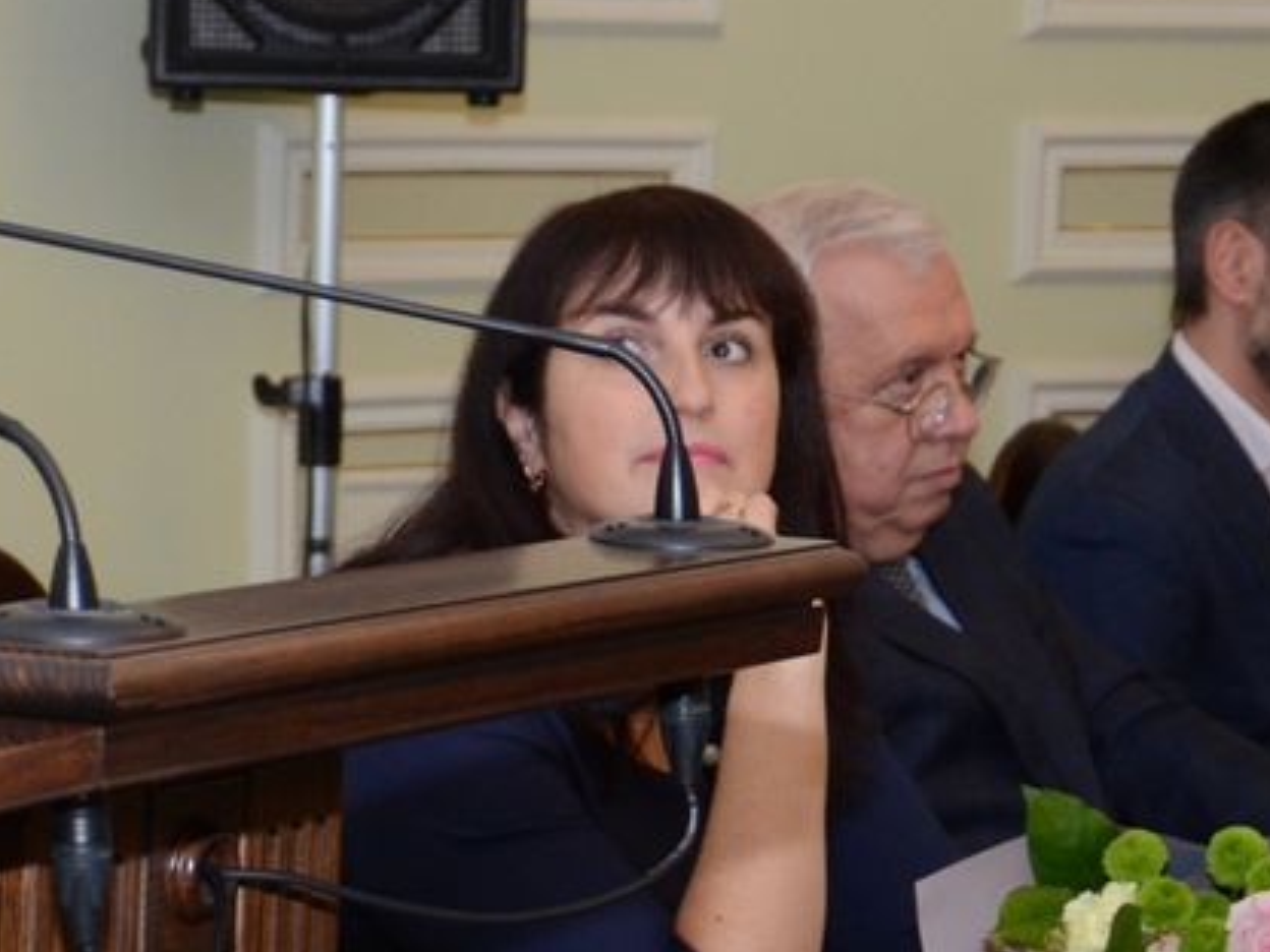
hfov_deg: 12.5
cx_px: -92
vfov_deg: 9.6
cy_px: 270
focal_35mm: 155
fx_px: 5687
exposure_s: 1/200
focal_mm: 32
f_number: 4.2
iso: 1000
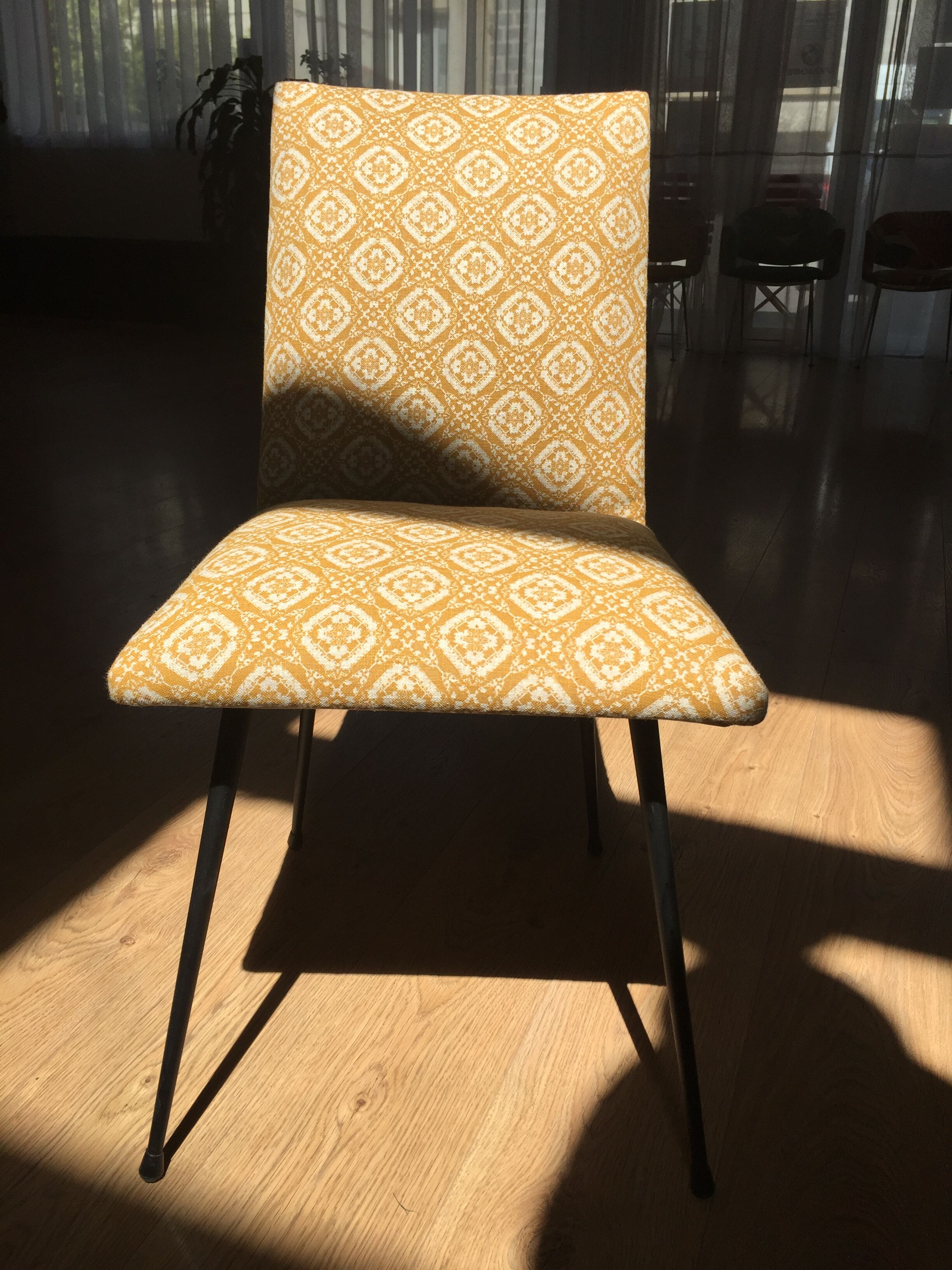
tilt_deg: -18.1
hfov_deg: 48.2
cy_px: 635
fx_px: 1063
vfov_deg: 61.7
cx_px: 476
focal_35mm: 29
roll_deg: -1.1
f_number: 2.2
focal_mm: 4.15
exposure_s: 1/1412
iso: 32
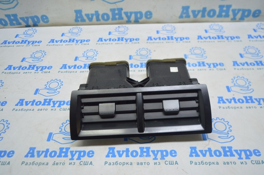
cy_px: 88
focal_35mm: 30
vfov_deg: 43.5
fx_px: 220
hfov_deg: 62.0
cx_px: 132
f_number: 3.5
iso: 400
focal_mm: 20
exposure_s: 1/50
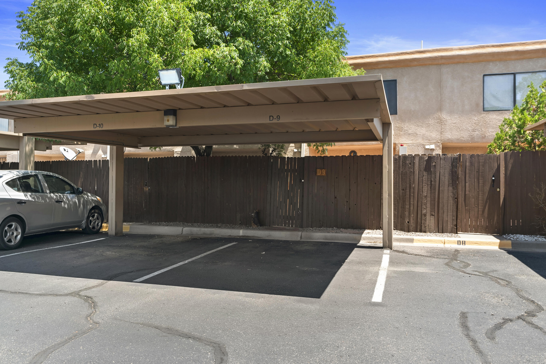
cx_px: 273
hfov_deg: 63.6
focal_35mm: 29
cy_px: 182
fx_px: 440
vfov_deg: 45.0
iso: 250
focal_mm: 29
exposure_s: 1/125
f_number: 9
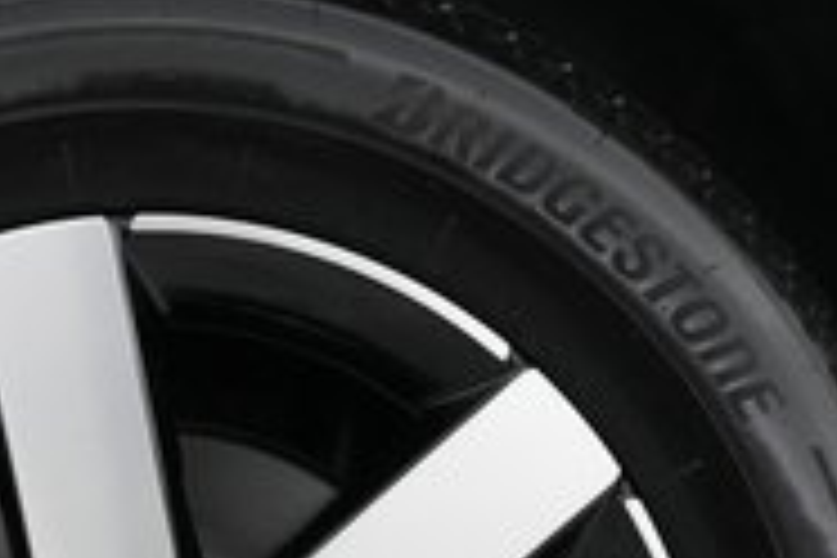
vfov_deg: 14.9
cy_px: 796
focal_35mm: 86
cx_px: 212
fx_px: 1999
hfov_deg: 23.4
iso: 5000
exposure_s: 1/125
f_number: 4.5
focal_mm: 25
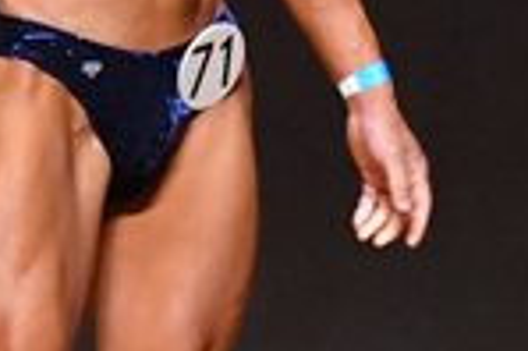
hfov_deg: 1.5
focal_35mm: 1401
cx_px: 55
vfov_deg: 1.0
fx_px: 20525
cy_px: 106
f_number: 5.6
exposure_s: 1/400
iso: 10000
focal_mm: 180
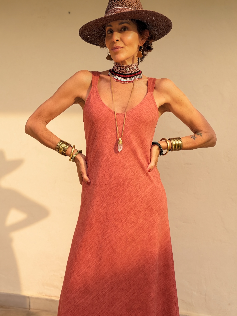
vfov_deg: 60.0
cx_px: 118
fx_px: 274
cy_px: 158
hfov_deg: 46.8
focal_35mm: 30
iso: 25
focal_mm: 2.71
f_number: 1.9
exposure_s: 1/598
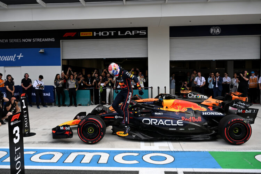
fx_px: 236
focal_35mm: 32
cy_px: 87
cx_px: 130
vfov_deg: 40.5
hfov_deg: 58.0
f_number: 6.3
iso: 1000
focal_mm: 32.5
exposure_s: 1/2000
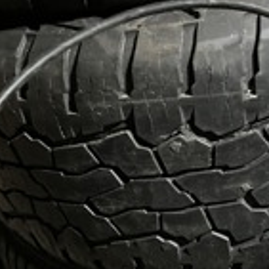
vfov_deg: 19.8
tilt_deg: -49.4
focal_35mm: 78
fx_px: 686
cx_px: 174
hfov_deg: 22.1
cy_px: 382
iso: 1000
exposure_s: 1/30
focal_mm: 5.1
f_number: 1.6
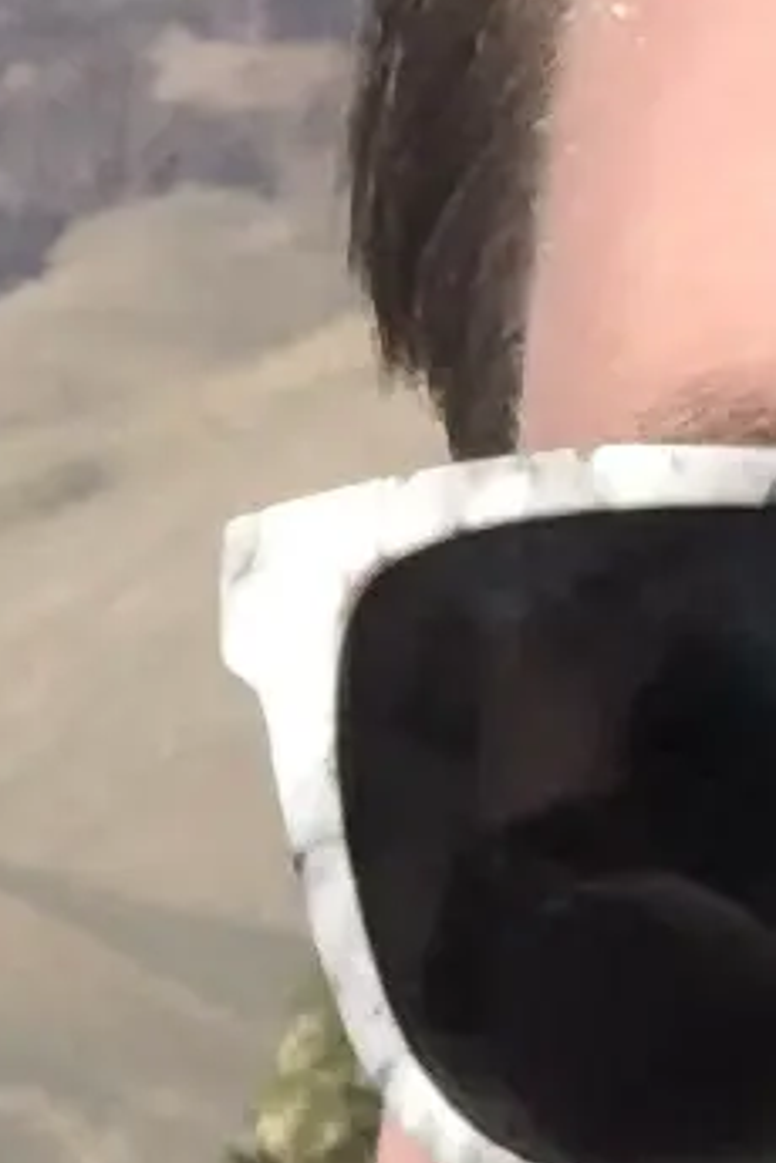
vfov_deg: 11.7
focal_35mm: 176
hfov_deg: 7.4
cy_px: 829
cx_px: 1648
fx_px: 5690
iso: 20
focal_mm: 2.87
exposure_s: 1/1131
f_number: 2.2
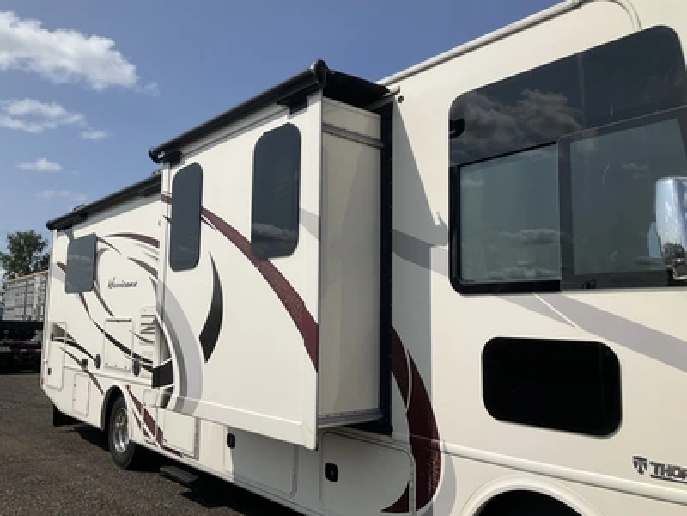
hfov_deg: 61.7
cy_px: 258
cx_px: 344
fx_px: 576
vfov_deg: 48.2
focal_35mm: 29
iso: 25
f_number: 1.8
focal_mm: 3
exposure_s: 1/4065
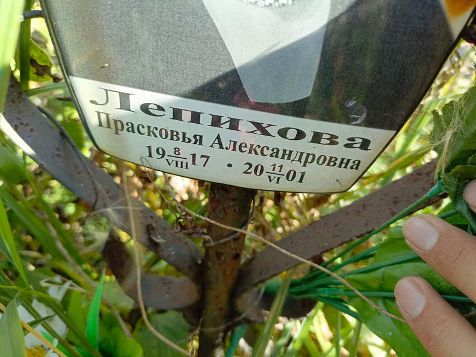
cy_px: 178
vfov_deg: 54.9
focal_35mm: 25
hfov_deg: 69.4
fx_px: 344
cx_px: 238
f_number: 1.69
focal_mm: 4.76
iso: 110
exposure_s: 1/108
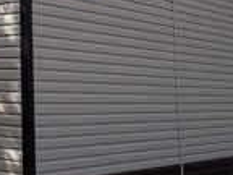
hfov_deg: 18.9
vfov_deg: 16.0
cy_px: -8
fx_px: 606
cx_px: -125
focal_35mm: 90
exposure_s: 1/1186
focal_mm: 3.6
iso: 40
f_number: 1.9
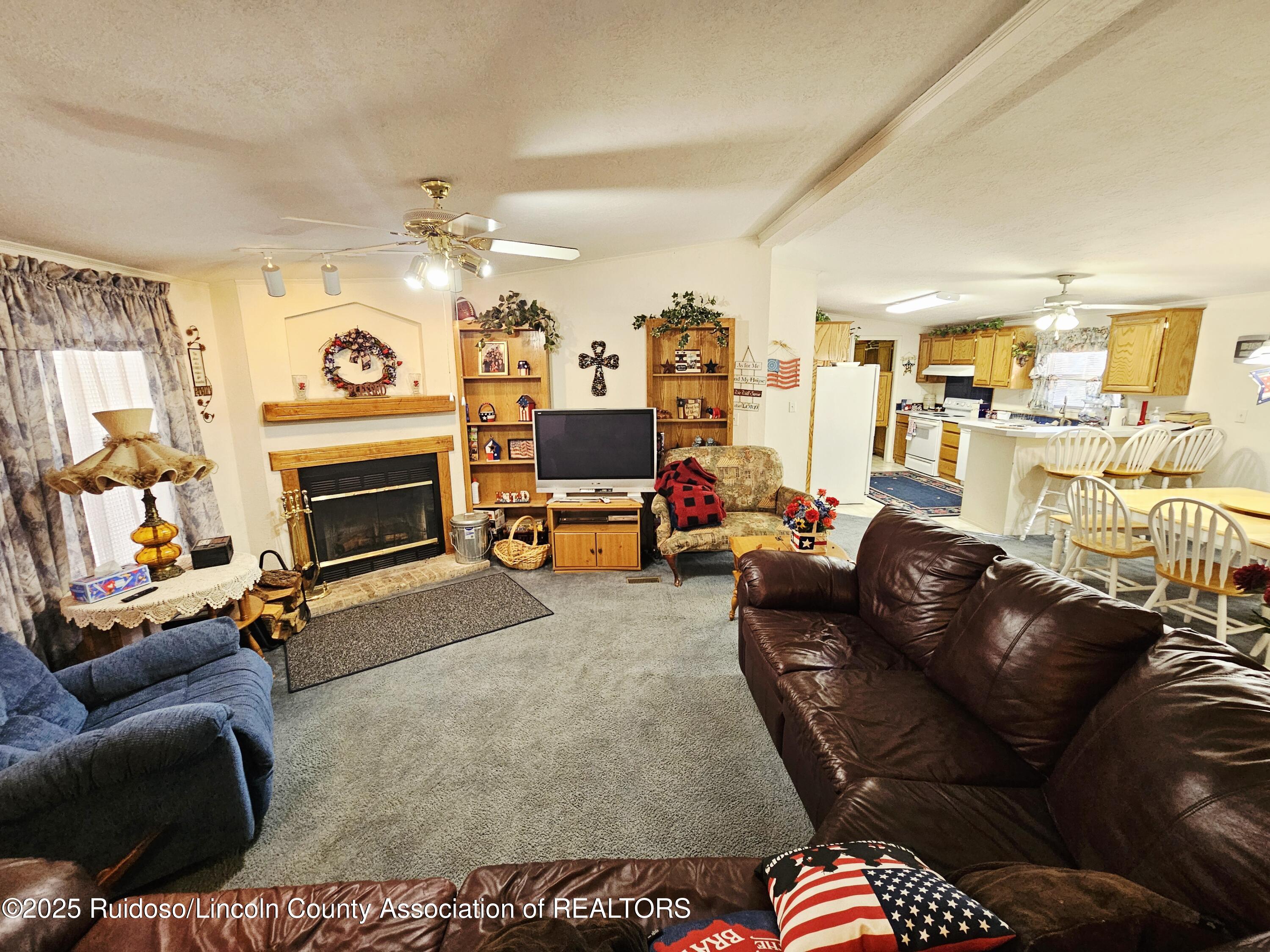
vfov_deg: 89.9
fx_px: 477
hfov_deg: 106.2
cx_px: 635
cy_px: 476
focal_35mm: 13
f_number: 2.2
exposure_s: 1/40
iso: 320
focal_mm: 2.2
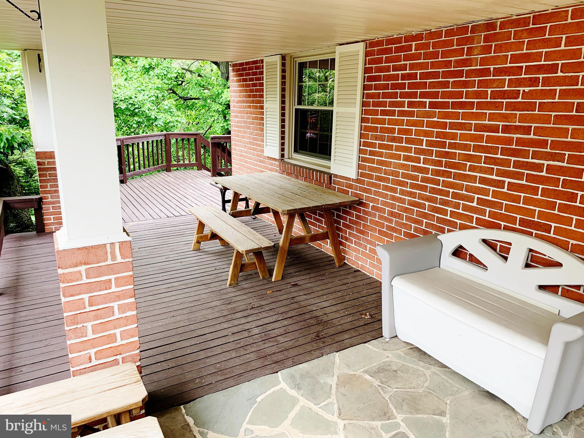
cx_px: 292
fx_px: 439
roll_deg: -0.7
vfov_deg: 53.1
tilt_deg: -14.1
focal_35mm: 26
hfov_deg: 67.3
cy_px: 219
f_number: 1.8
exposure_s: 1/121
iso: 50
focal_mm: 4.25
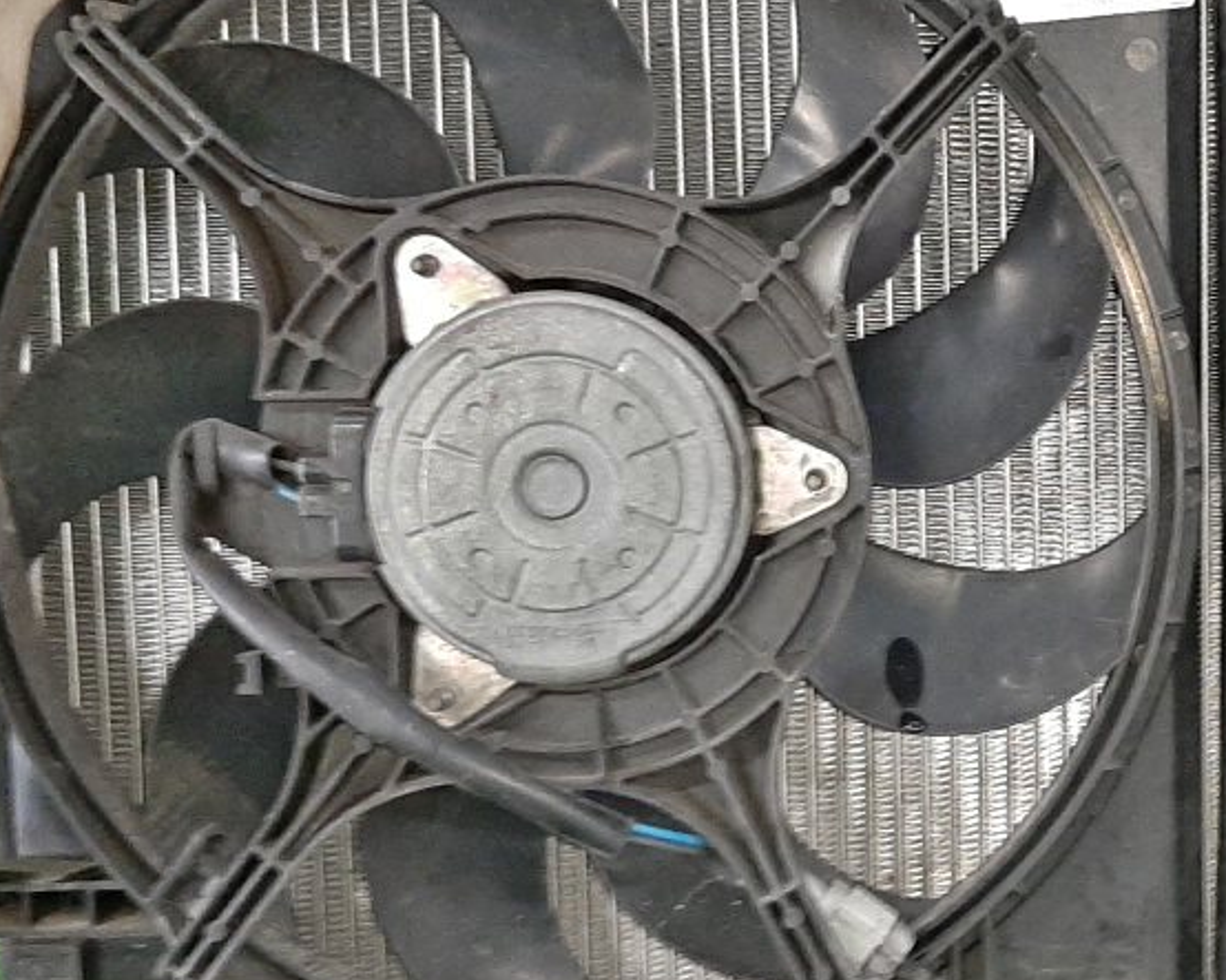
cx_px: 1113
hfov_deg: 27.6
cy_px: 538
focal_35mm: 66
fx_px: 2394
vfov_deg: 23.1
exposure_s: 1/25
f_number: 1.7
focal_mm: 3.93
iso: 275
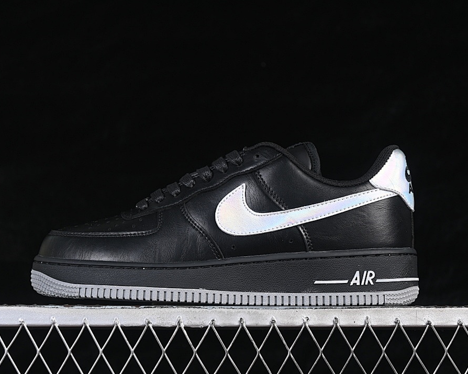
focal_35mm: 85
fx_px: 1177
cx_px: 233
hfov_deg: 22.5
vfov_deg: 18.1
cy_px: 187
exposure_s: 1/60
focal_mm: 50
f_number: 6.3
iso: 160
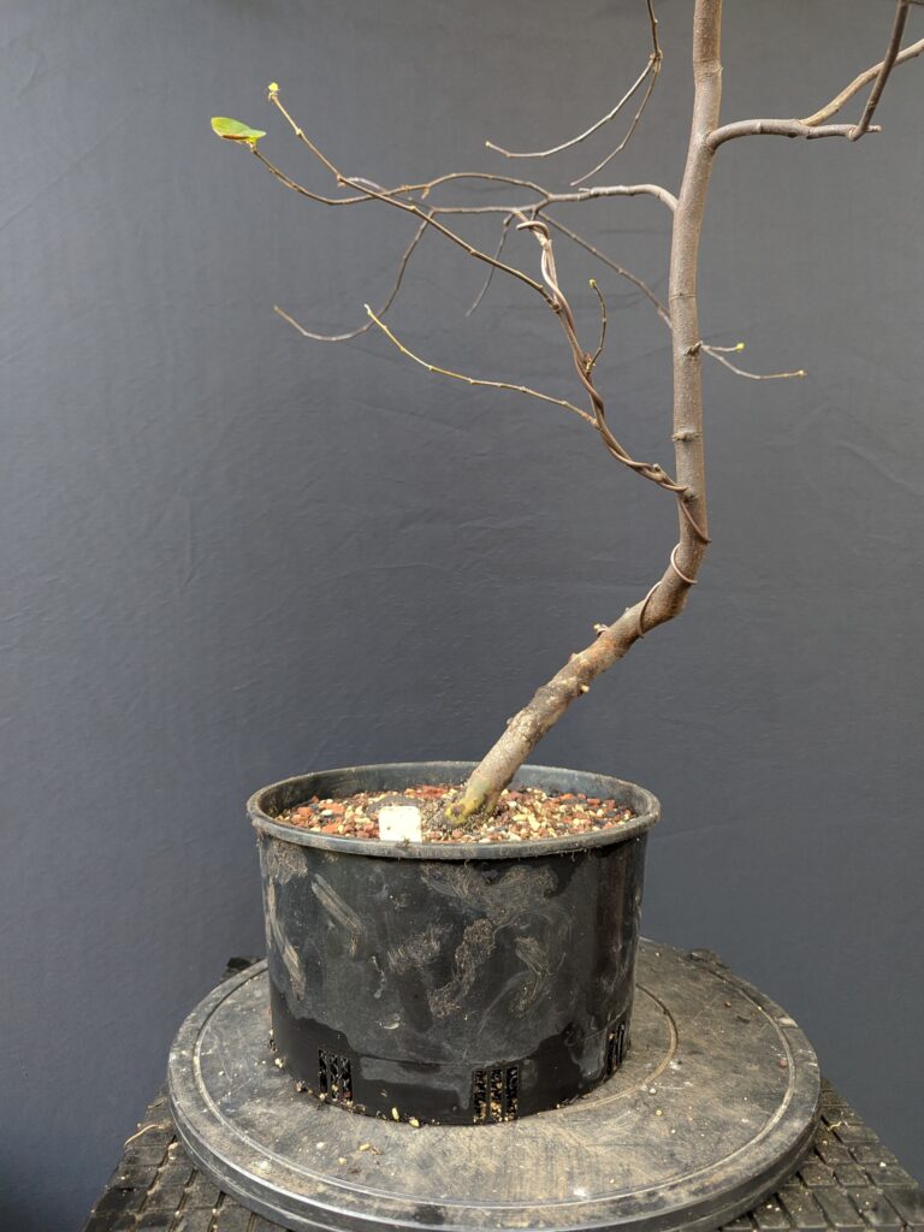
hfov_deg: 56.8
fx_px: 854
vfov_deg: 71.6
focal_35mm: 24
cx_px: 462
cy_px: 616
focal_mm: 6.81
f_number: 1.85
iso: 193
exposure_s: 1/50
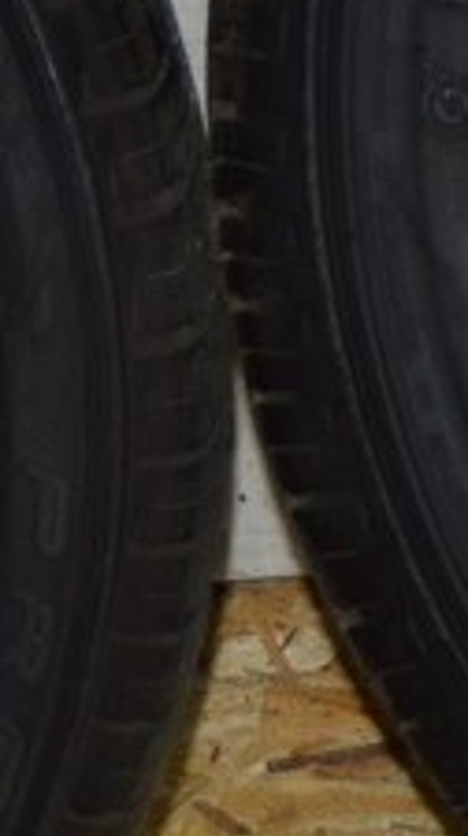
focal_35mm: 250
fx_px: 5543
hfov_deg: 4.7
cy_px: -39
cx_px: 1307
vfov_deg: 8.6
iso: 900
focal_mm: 35
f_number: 4.5
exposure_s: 1/60
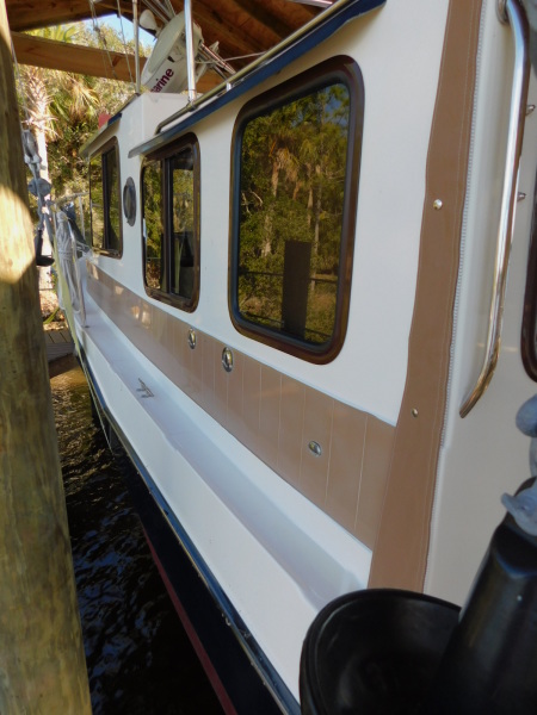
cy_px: 358
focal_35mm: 23
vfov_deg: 73.9
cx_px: 268
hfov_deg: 58.9
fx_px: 476
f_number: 3
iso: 125
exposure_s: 1/400
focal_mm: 4
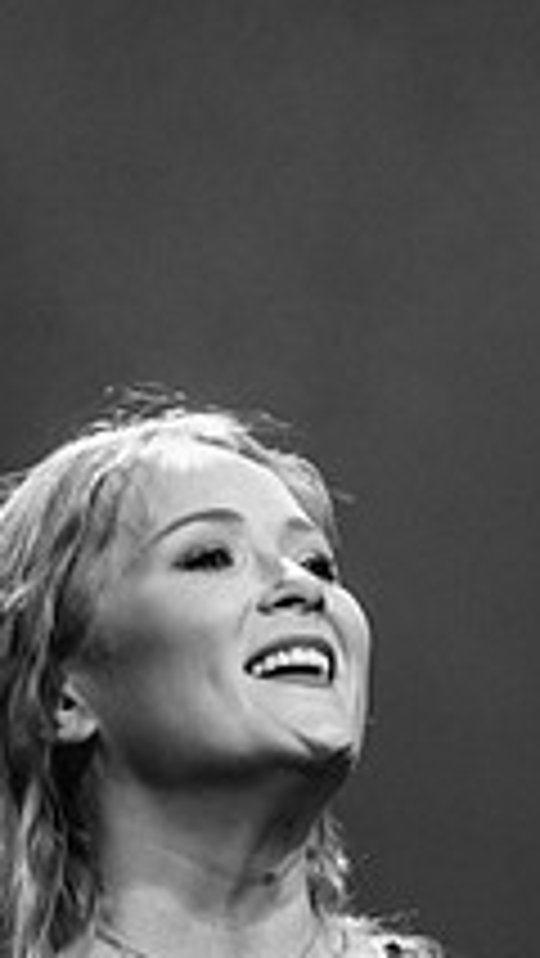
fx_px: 22069
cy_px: 617
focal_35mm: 868
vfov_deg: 2.5
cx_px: 260
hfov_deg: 1.4
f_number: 3.2
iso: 1000
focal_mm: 200
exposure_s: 1/320
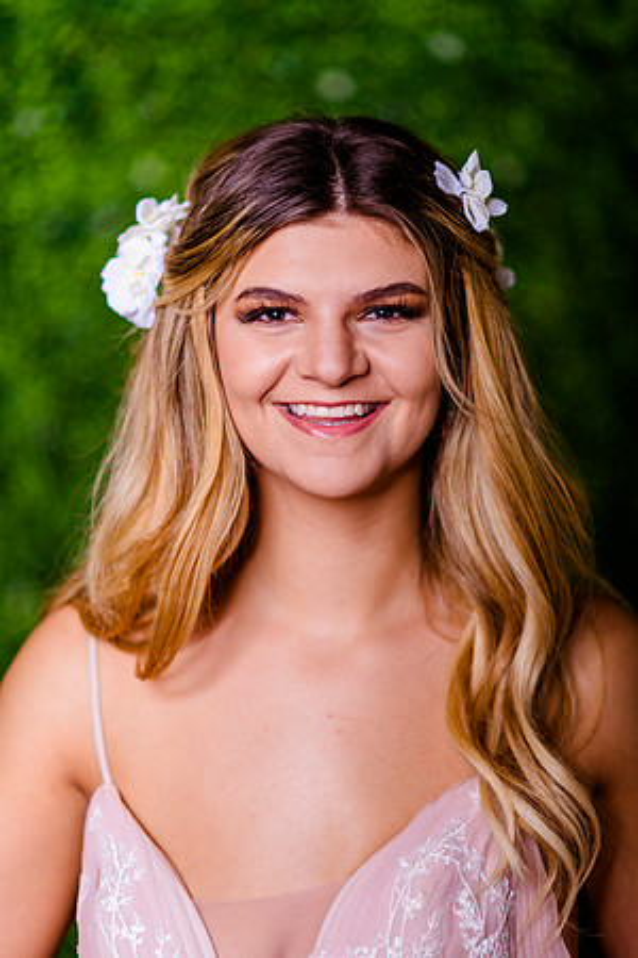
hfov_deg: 13.0
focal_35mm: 105
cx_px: 319
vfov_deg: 19.5
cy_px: 479
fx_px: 2791
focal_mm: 105
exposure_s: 1/250
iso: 125
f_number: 2
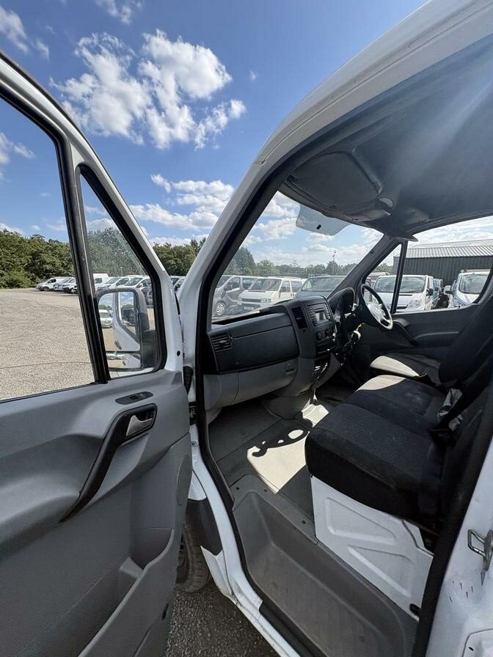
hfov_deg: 85.7
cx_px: 246
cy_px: 328
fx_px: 266
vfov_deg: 102.1
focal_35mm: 14
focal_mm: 2.22
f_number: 2.2
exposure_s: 1/944
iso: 40
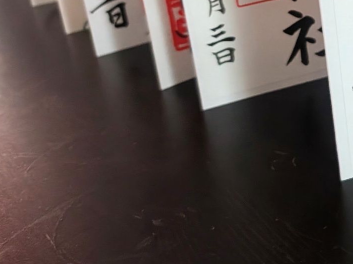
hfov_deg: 24.9
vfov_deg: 20.7
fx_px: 693
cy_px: -15
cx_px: 454
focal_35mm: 68
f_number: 1.68
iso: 1318
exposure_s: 1/37.1
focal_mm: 6.9
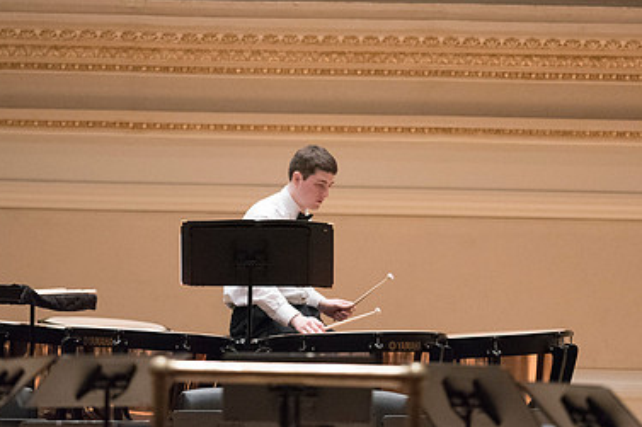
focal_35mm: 462
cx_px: 346
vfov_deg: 3.0
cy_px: 164
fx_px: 8235
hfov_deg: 4.5
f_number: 2.8
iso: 12800
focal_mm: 300
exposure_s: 1/1000
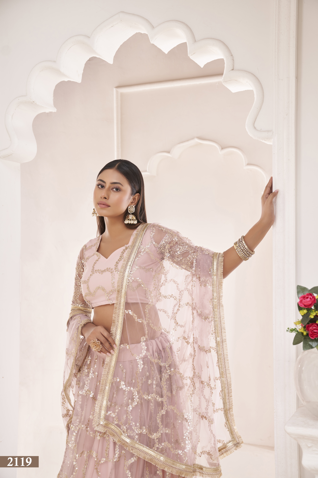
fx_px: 596
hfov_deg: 29.9
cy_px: 239
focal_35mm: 45
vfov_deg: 43.6
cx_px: 159
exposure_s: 1/160
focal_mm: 45
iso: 160
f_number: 3.5
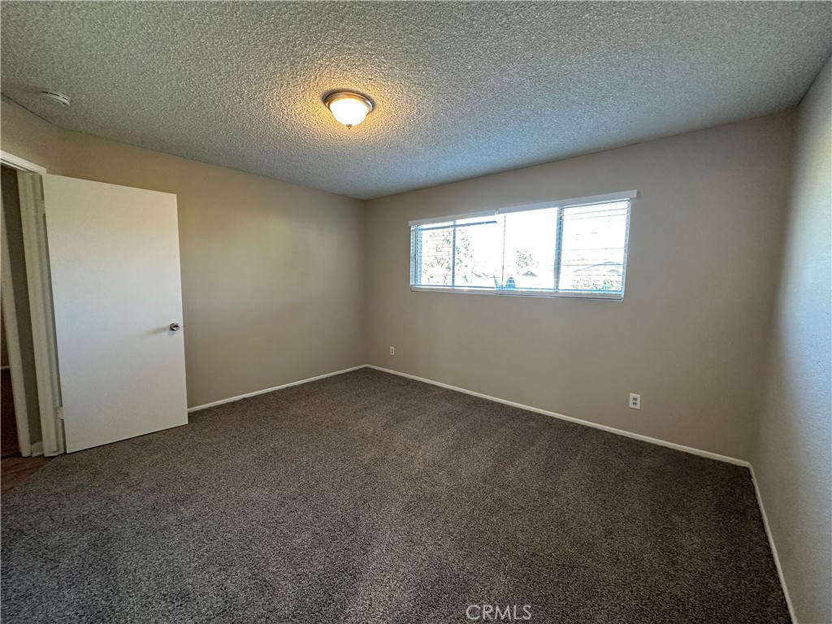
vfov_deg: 85.7
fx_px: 336
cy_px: 312
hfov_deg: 102.1
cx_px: 416
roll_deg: -0.4
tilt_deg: -6.0
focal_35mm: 14
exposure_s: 1/120
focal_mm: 2.22
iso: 200
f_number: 2.2
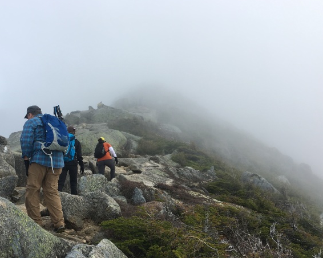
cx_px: 119
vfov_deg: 37.1
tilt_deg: +3.6
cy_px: 163
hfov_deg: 45.4
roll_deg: -0.3
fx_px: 382
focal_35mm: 40
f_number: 2.2
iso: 25
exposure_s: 1/1304
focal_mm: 4.15
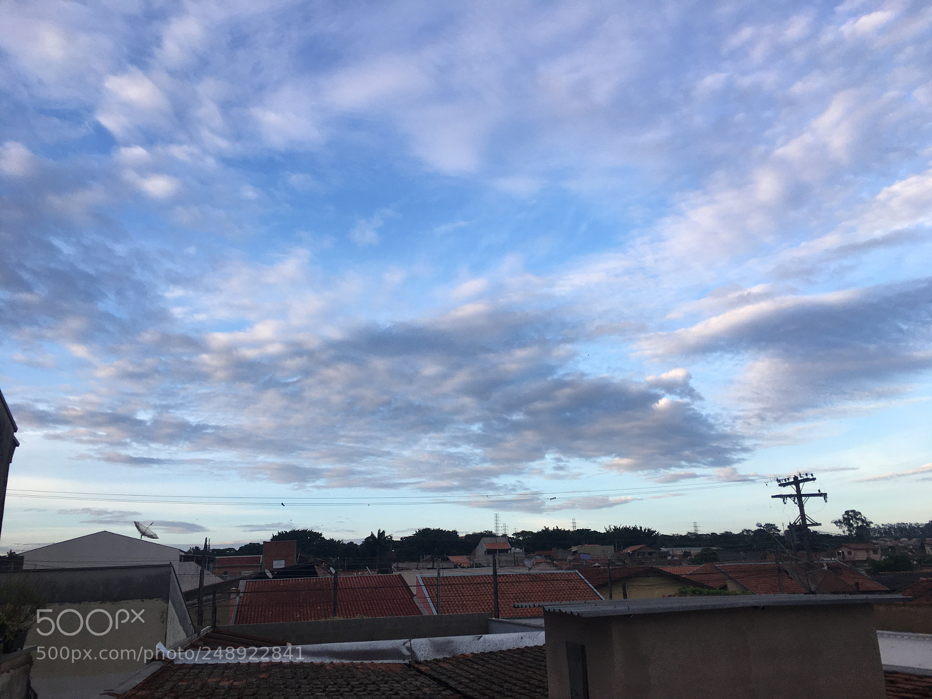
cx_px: 466
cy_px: 350
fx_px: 781
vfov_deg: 48.2
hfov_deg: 61.7
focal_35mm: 29
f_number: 2.2
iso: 25
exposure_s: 1/400
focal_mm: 4.15
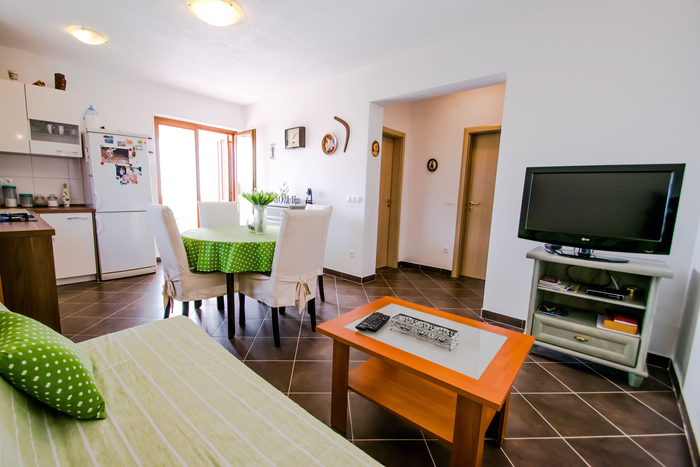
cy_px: 234
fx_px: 292
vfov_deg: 77.3
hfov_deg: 100.4
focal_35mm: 15
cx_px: 350
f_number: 5
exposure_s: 1/125
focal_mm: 10
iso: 280
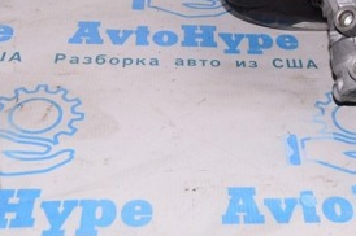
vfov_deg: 17.1
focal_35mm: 77
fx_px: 761
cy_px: -27
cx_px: 316
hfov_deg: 25.6
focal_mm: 22
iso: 1600
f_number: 8
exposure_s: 1/200
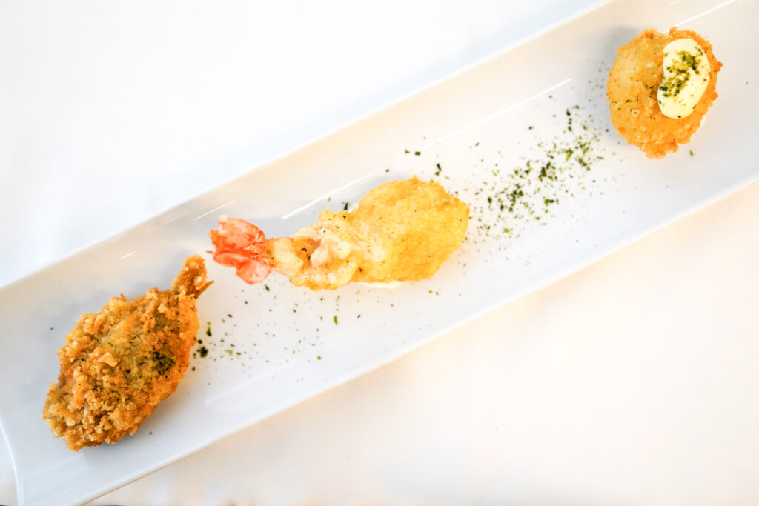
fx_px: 738
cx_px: 380
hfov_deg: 54.4
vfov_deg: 37.9
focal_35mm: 35
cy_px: 253
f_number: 3.2
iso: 1600
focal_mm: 35
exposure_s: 1/160
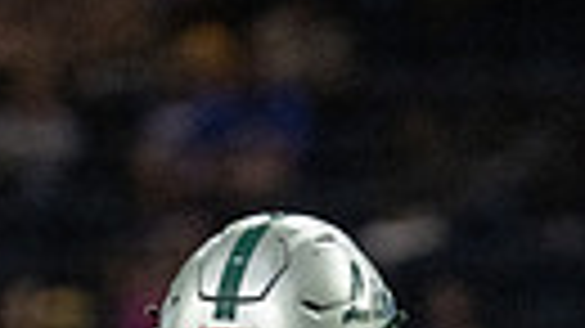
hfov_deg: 1.7
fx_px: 19320
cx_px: 341
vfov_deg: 1.0
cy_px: 894
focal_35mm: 1246
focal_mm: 200
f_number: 2.8
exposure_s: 1/1250
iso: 4000
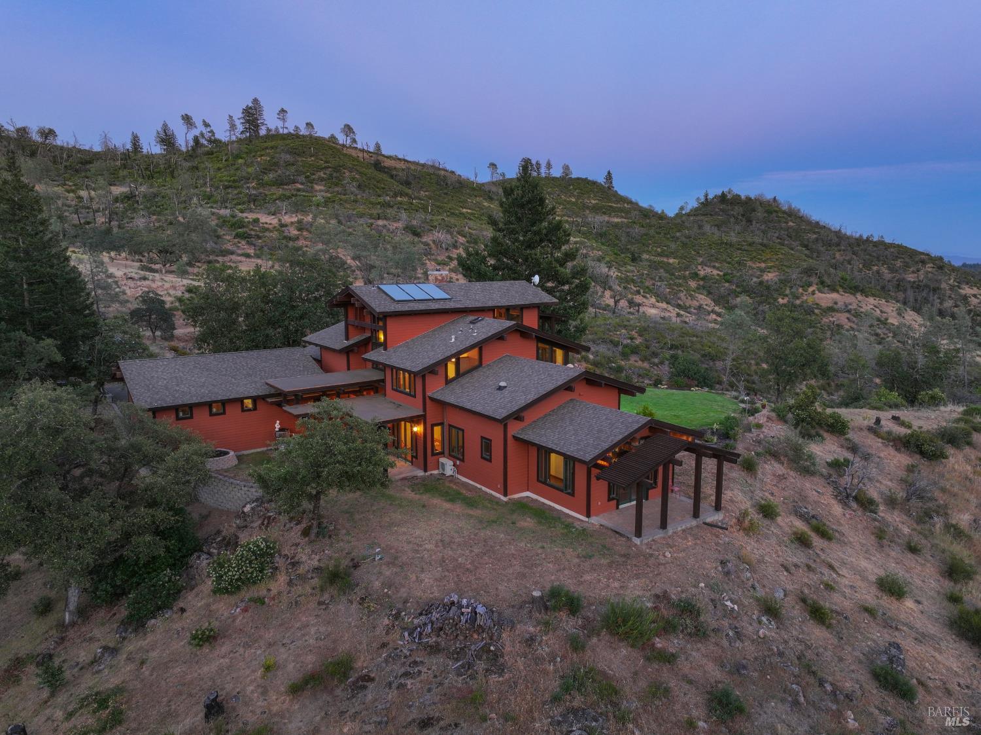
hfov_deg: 71.6
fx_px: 680
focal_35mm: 24
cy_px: 368
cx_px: 490
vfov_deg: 56.8
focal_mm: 12.29
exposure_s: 1/1.25
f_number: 8
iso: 100
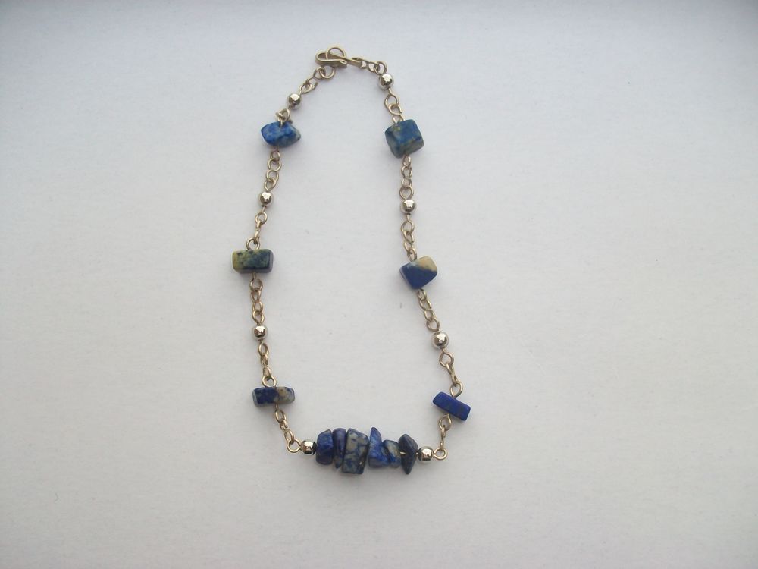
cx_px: 379
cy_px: 284
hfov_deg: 54.0
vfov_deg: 41.8
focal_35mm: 34
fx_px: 745
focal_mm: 5.7
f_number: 2.8
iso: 80
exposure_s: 1/640
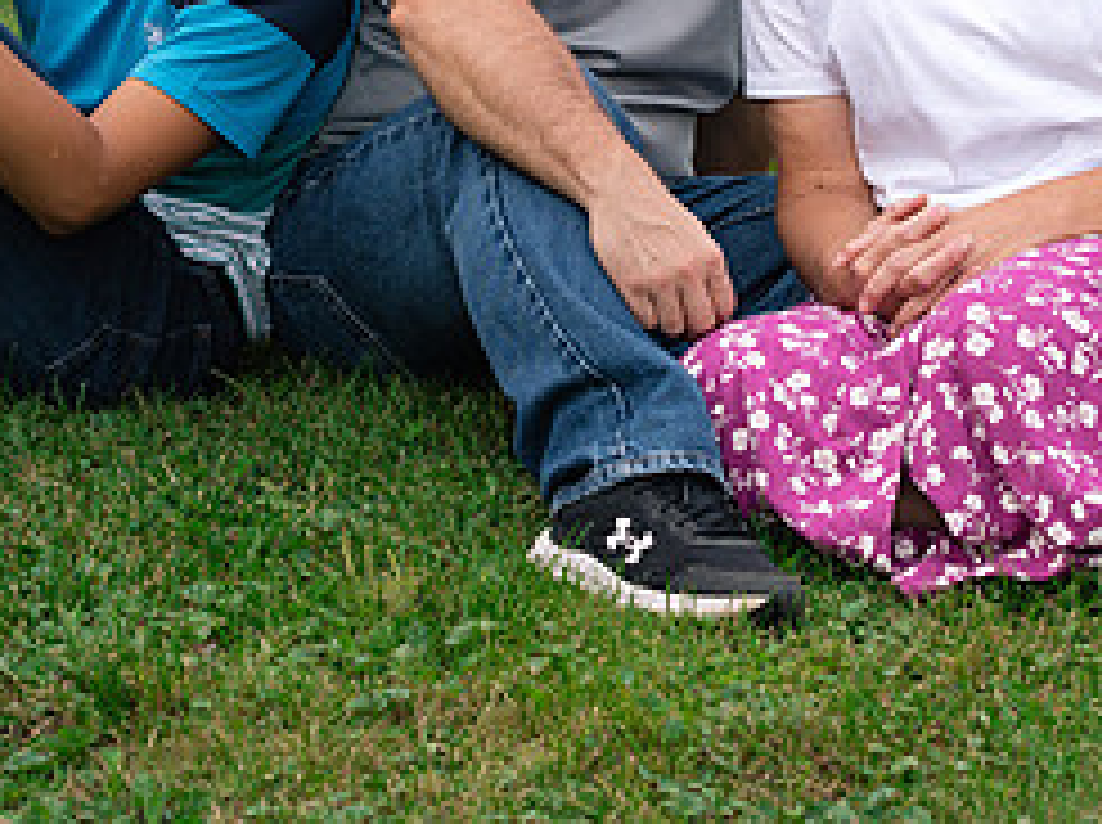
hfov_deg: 9.6
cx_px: 725
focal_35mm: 207
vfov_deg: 7.1
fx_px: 6580
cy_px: 151
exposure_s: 1/400
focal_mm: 85
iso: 400
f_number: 4.5
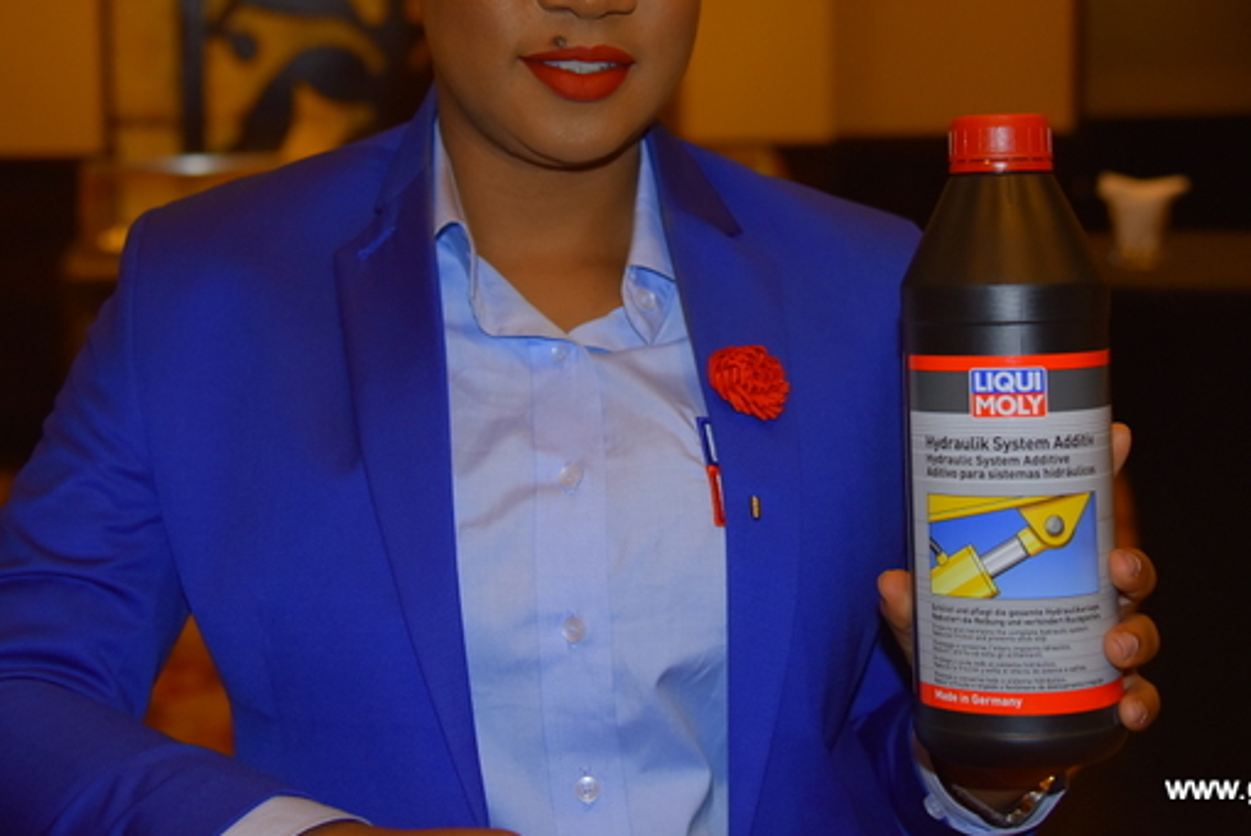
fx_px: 2400
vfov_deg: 19.6
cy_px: 194
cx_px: 657
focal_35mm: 69
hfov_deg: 29.2
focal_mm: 44
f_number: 4
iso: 400
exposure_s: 1/80
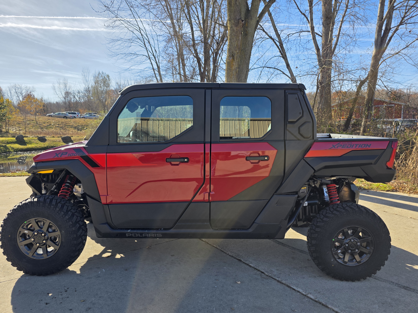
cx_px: 209
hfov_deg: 73.9
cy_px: 156
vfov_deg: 58.9
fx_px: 278
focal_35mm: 23
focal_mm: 6.3
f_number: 1.7
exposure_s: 1/3972
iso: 80
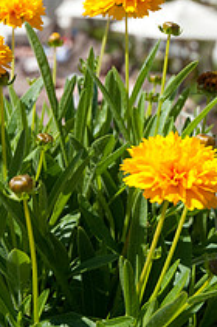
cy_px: 45
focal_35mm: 99
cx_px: 52
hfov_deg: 13.7
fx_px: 899
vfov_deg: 20.3
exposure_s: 1/1000
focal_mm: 31
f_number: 6.3
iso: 200
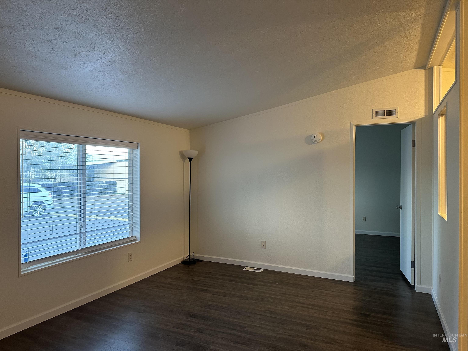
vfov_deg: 56.8
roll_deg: -0.4
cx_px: 234
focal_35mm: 24
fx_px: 324
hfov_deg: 71.6
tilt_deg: -0.6
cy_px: 176
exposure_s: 1/60
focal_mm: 6.86
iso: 250
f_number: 1.78
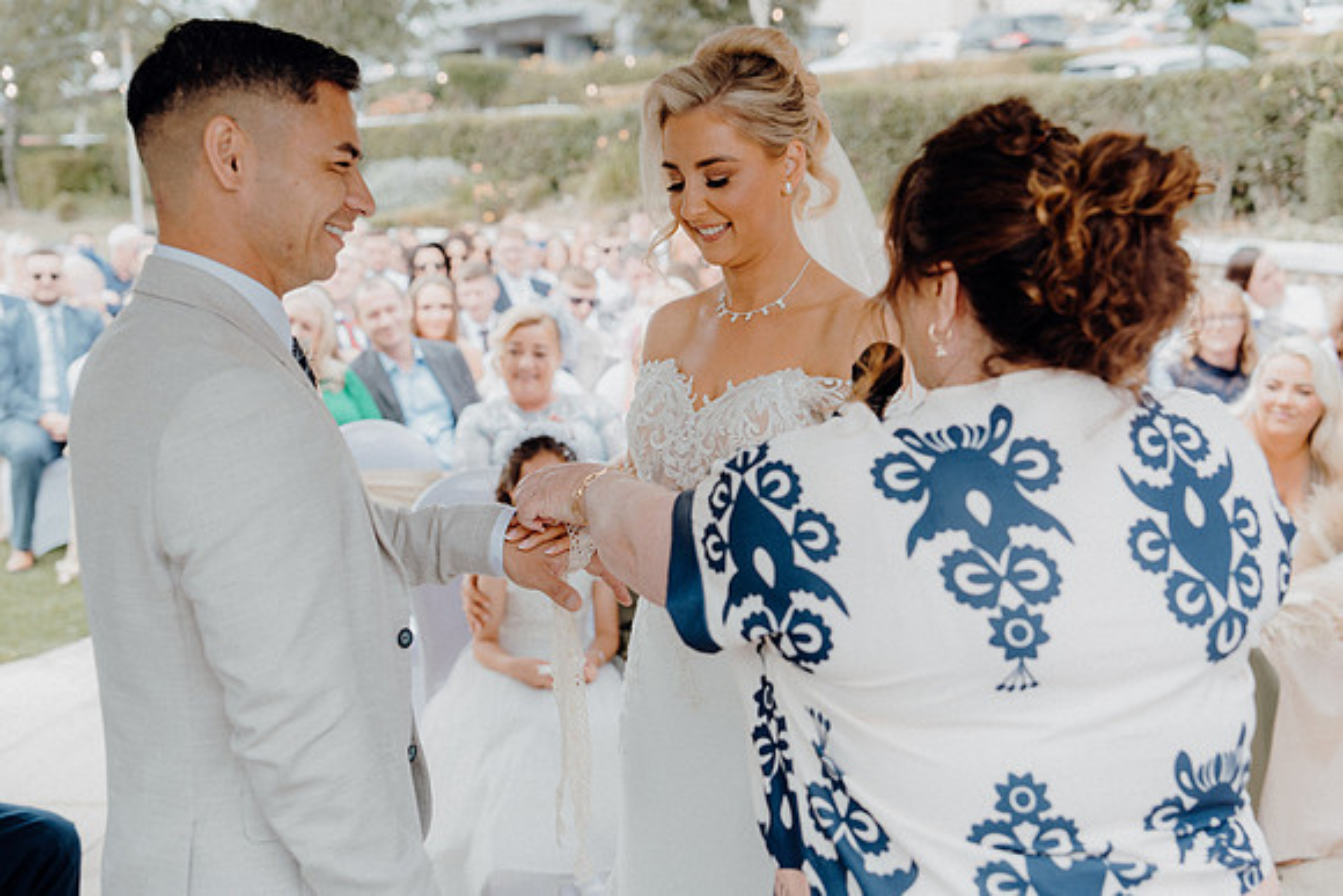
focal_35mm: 50
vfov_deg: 27.0
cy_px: 448
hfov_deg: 39.6
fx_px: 1866
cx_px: 672
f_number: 3.5
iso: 125
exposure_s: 1/200
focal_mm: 50
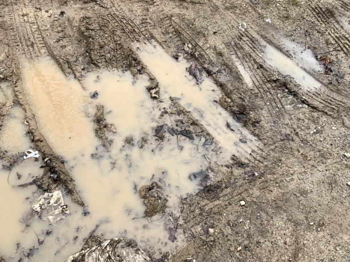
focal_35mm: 26
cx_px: 175
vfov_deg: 53.1
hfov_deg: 67.3
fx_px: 263
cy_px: 131
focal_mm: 4.25
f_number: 1.8
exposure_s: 1/683
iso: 25
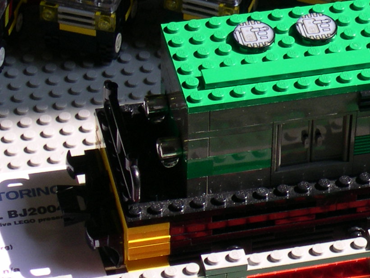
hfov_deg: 9.2
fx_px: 2277
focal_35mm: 213
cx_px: 425
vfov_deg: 7.0
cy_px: 174
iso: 100
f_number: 4
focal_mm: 16.3
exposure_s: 1/254
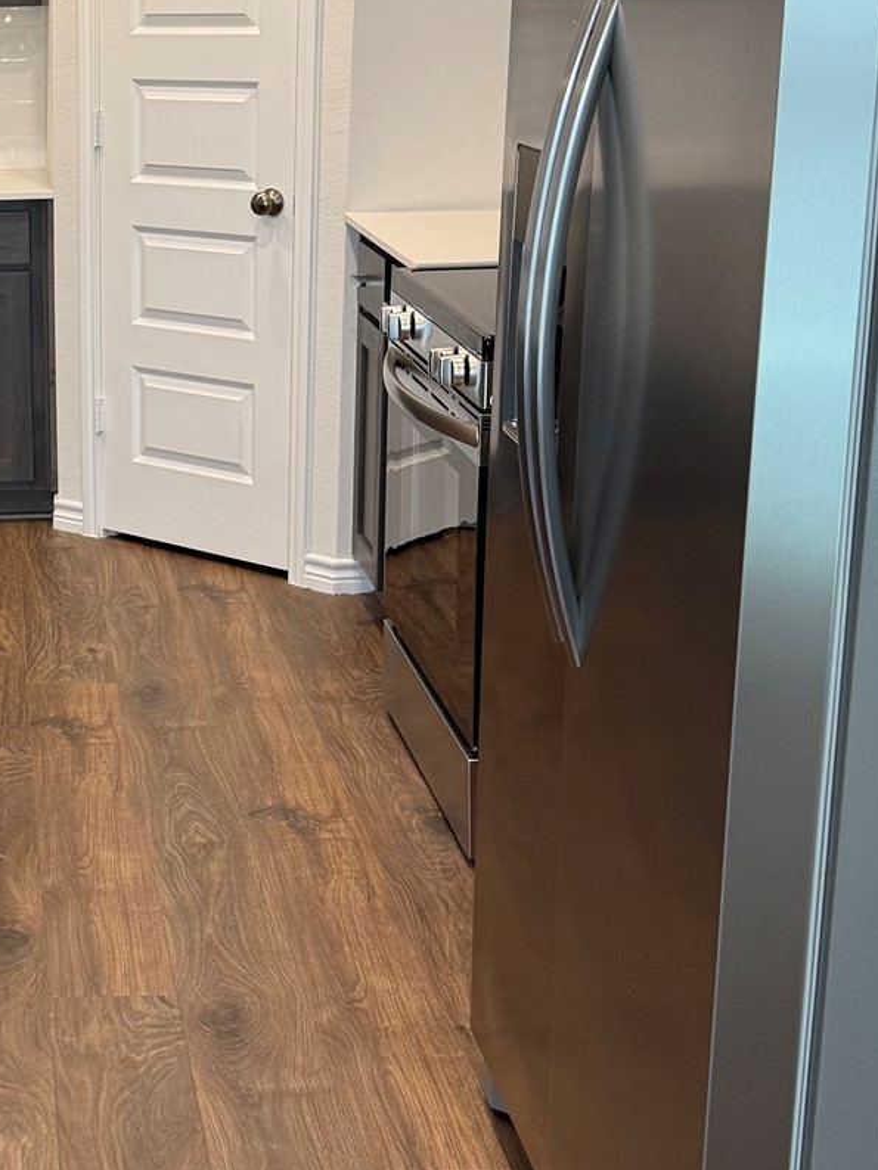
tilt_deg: -11.8
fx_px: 2096
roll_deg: +0.0
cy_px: 466
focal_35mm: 62
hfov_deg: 22.5
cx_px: -47
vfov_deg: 31.1
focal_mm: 6.76
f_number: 1.78
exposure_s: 1/60
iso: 125
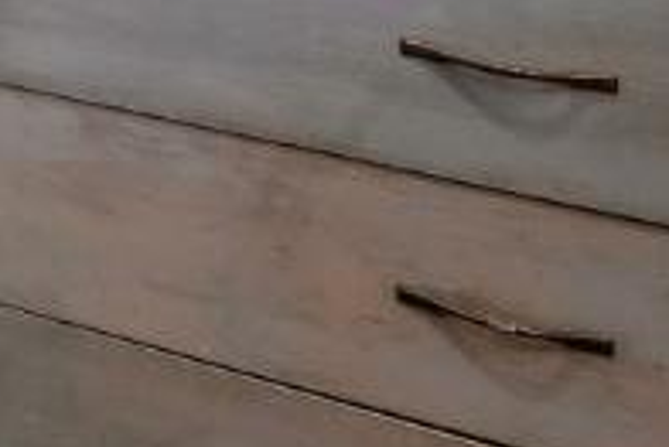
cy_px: -647
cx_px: -1485
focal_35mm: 107
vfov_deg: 10.8
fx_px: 1990
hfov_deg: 10.5
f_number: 8
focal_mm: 14
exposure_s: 1/20
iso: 640
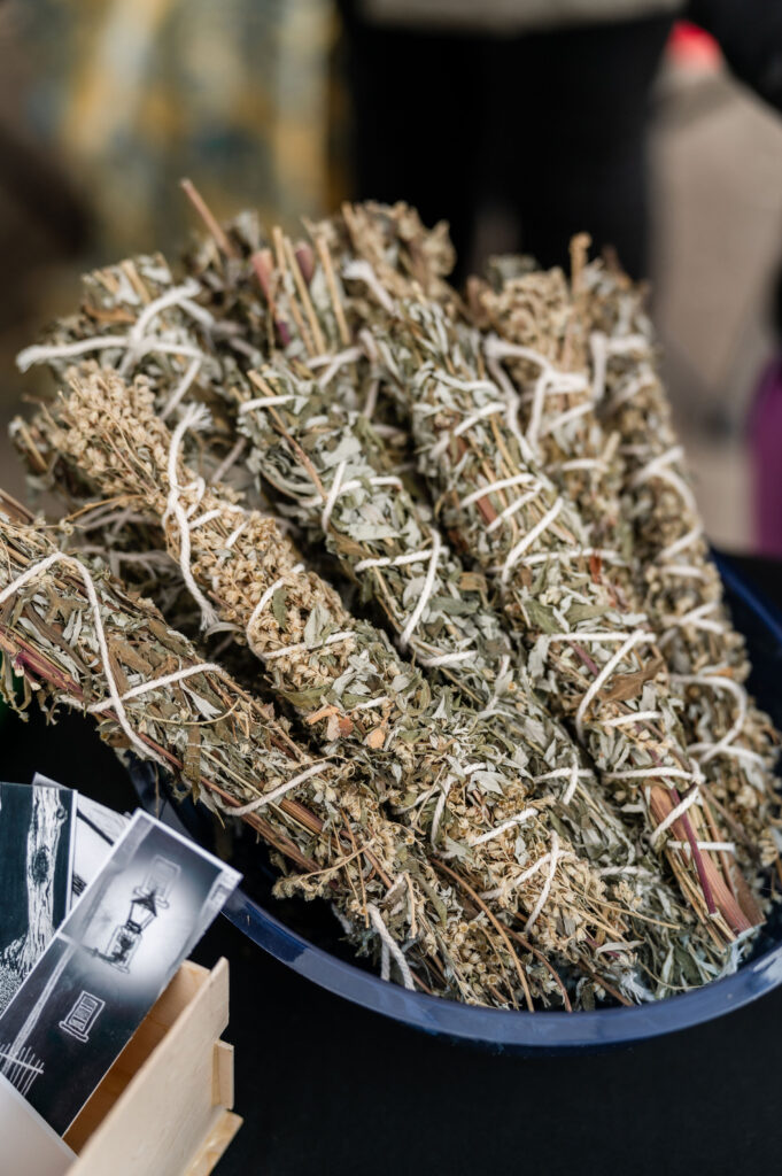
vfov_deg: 32.9
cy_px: 588
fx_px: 1991
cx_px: 391
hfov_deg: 22.2
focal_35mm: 61
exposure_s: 1/250
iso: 320
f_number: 2.5
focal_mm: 61
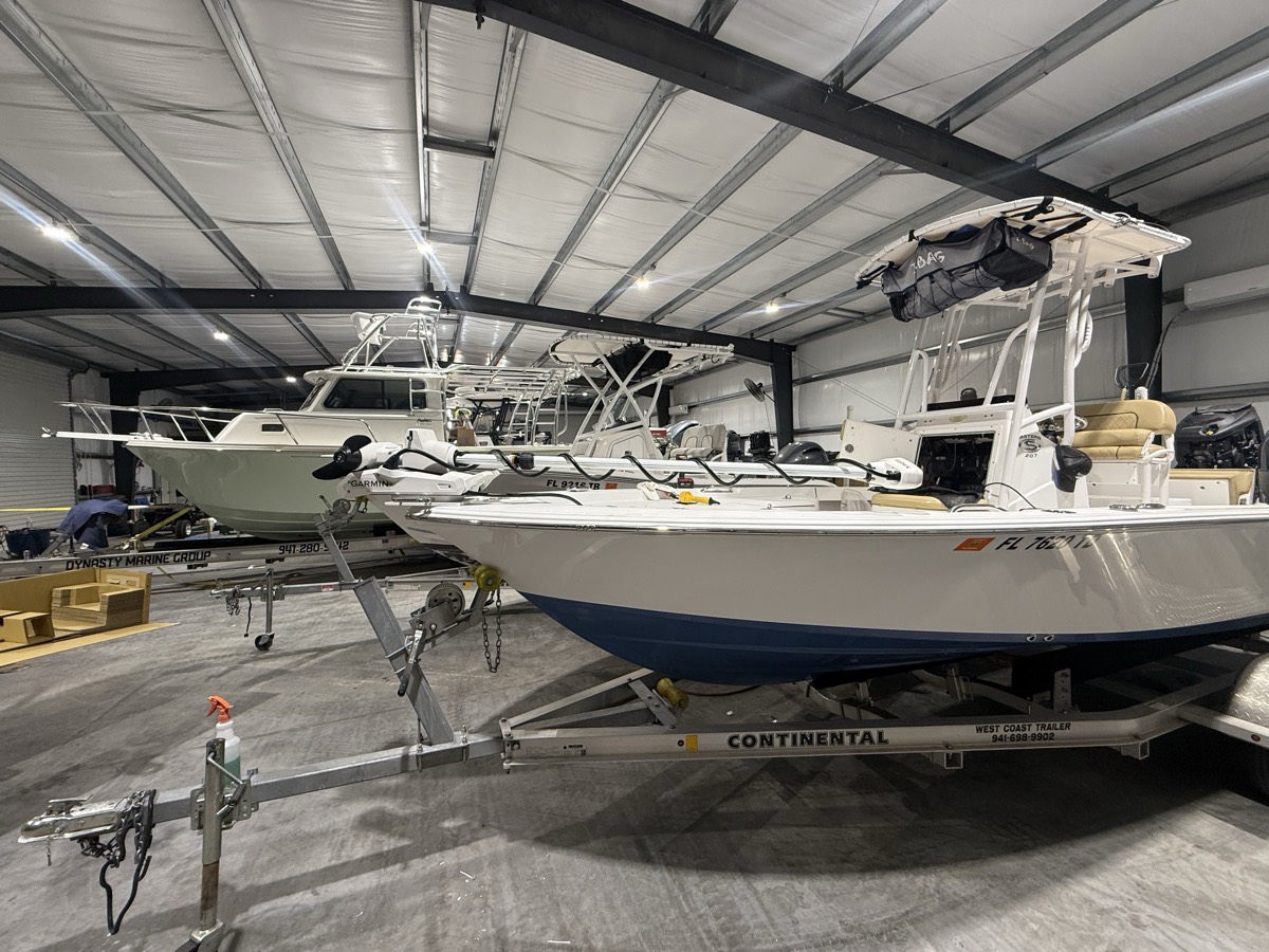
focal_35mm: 14
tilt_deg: -1.0
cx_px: 634
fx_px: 513
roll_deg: +2.0
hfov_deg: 102.1
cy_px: 476
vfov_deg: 85.7
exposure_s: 1/120
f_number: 2.2
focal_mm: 2.22
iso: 200
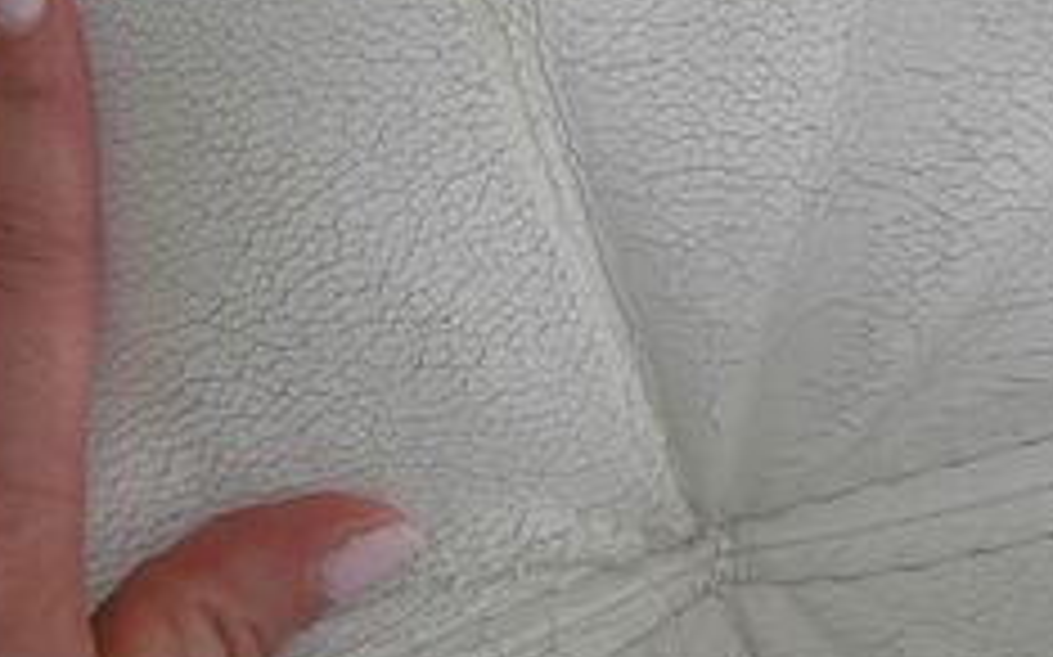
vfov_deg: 25.7
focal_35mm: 49
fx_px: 1406
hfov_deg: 41.1
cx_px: 526
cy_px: 108
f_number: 3.5
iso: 200
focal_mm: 5.36
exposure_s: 1/30
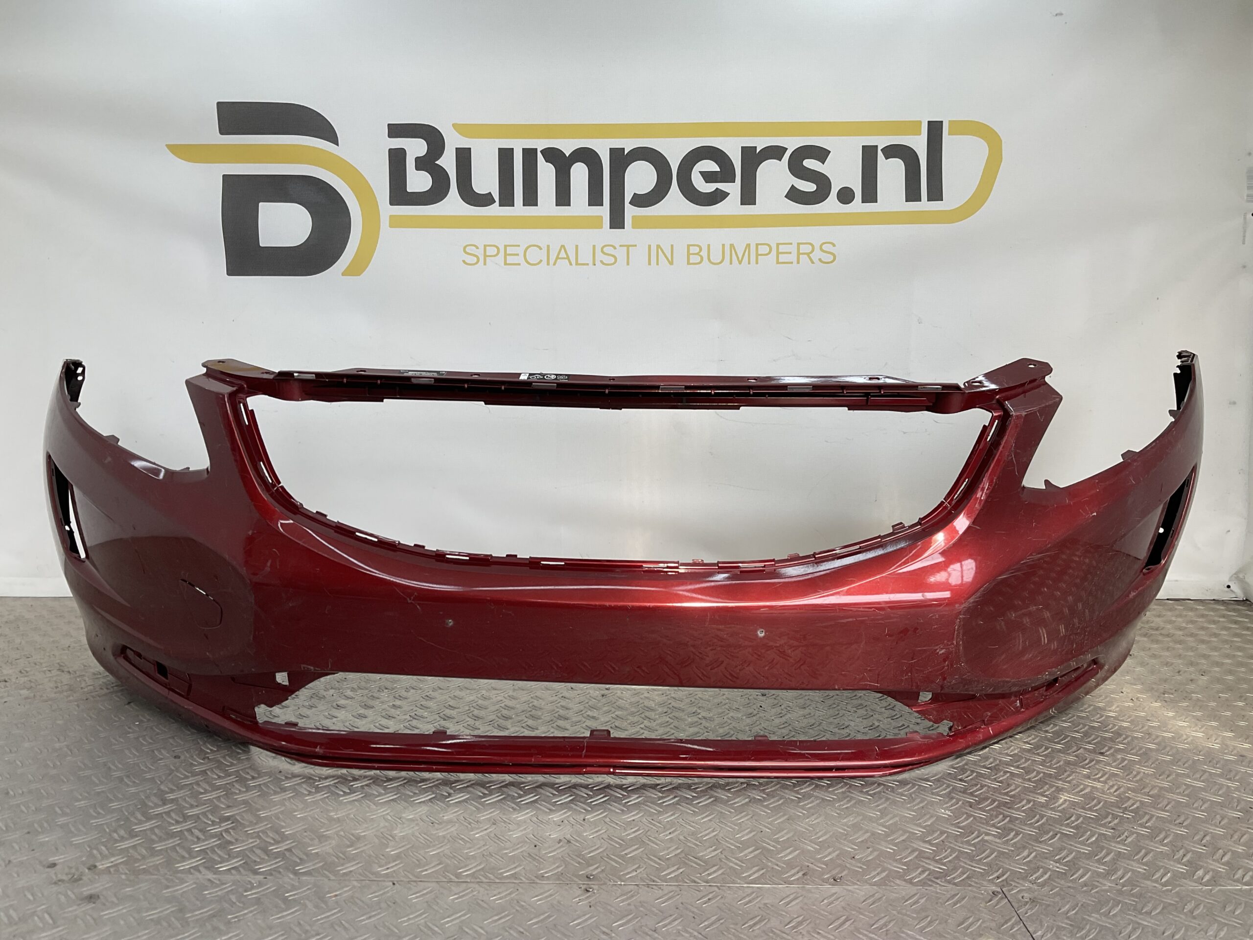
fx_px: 1050
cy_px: 470
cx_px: 626
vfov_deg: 48.2
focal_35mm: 29
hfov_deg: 61.7
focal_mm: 3
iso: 16
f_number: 1.8
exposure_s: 1/242
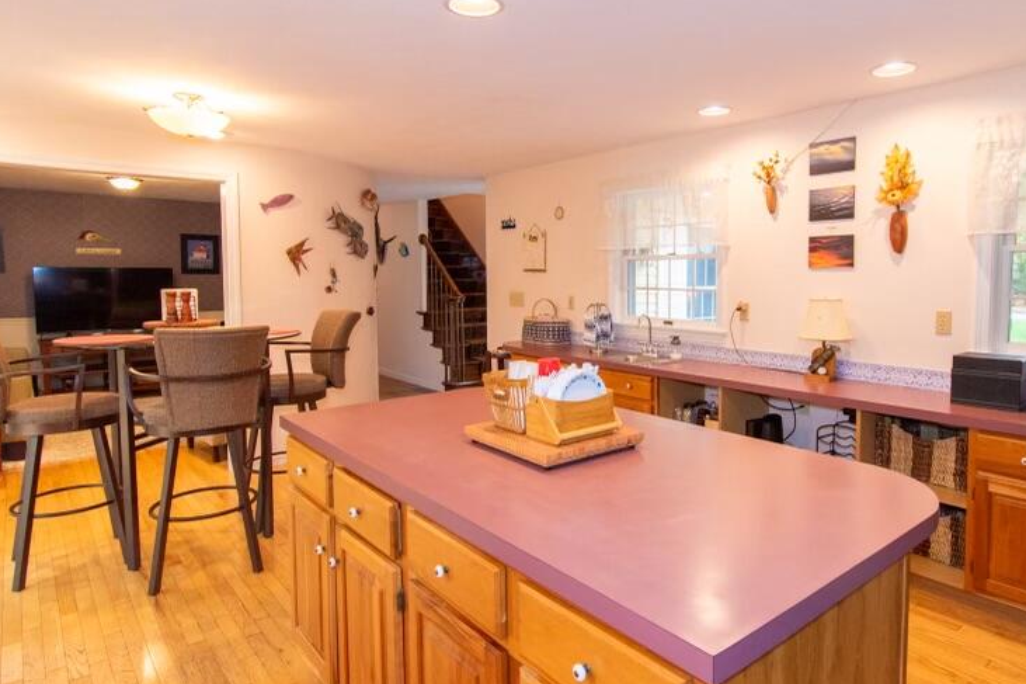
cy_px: 315
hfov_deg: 80.6
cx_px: 594
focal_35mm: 21
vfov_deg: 59.4
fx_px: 598
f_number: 4.5
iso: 720
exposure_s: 1/60
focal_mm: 10
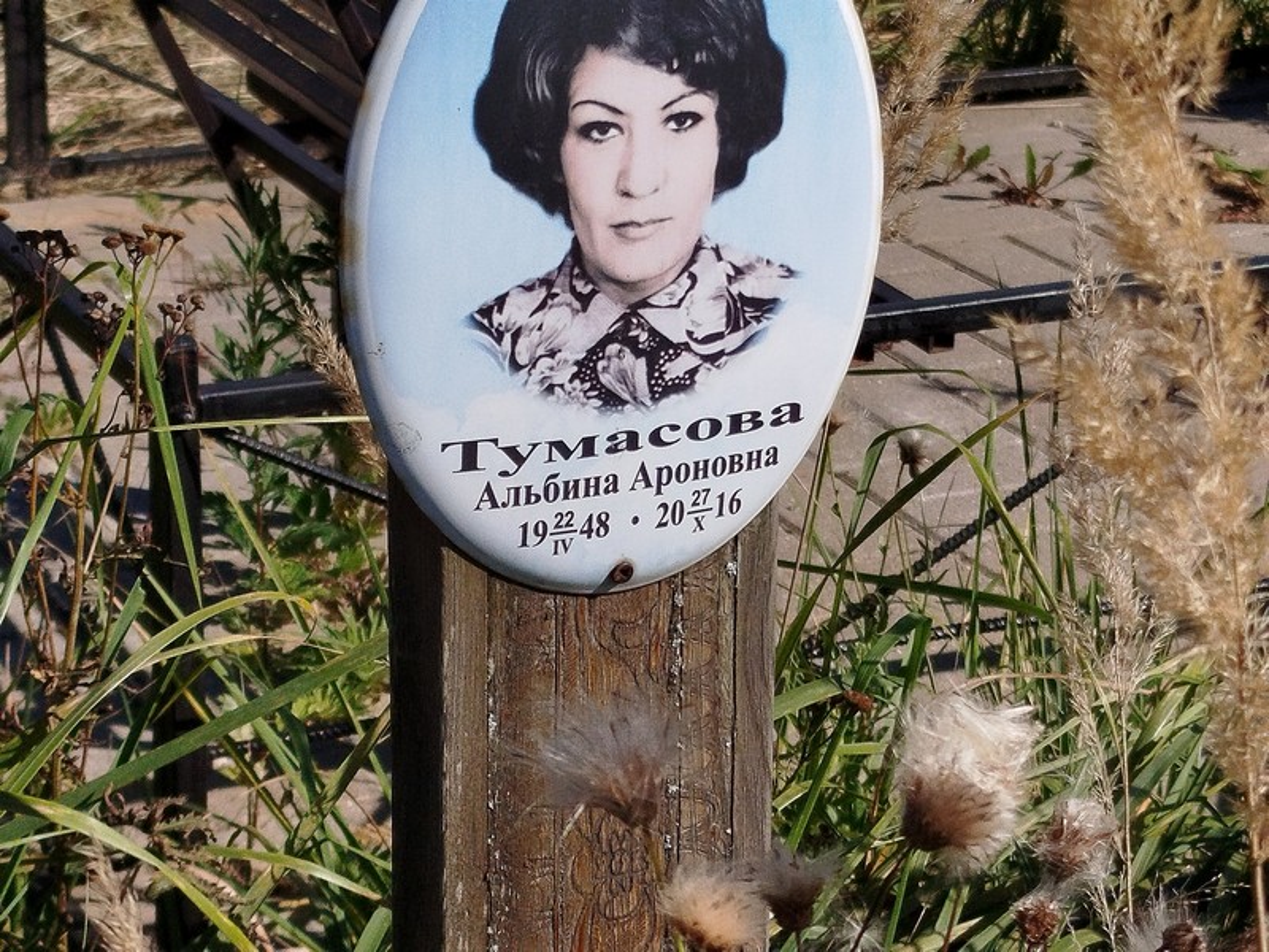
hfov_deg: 51.4
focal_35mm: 36
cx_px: 634
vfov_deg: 39.7
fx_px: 1320
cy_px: 476
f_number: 1.7
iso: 50
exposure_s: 1/1256
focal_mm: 5.31
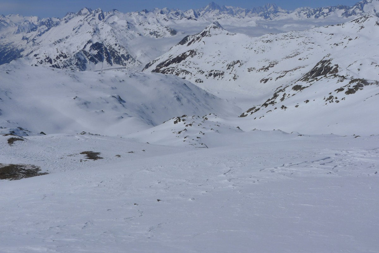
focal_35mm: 37
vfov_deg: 36.0
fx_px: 390
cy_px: 126
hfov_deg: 51.9
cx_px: 190
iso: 80
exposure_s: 1/1300
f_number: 8
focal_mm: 7.9
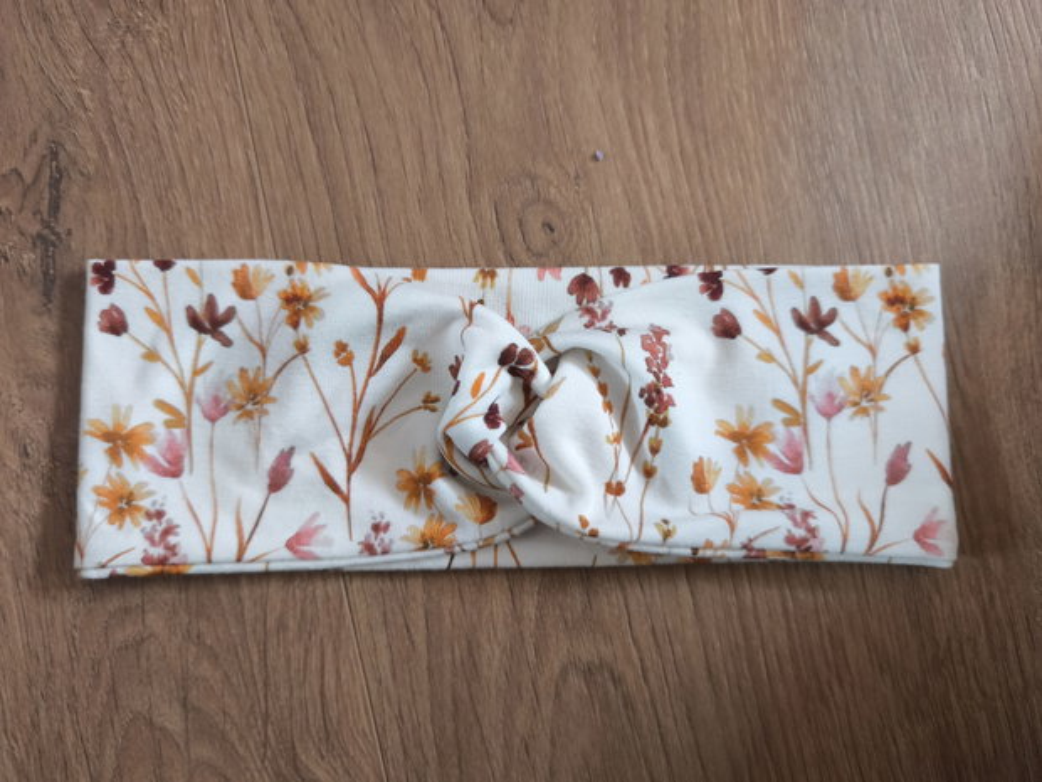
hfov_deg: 73.9
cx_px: 521
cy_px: 391
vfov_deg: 58.9
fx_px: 692
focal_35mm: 23
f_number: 1.6
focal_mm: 6.57
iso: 500
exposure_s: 1/50
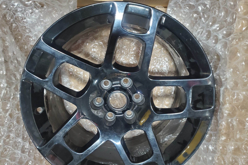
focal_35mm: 28
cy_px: 96
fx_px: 193
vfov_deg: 46.2
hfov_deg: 65.5
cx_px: 120
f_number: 1.5
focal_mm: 4.3
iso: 400
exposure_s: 1/40
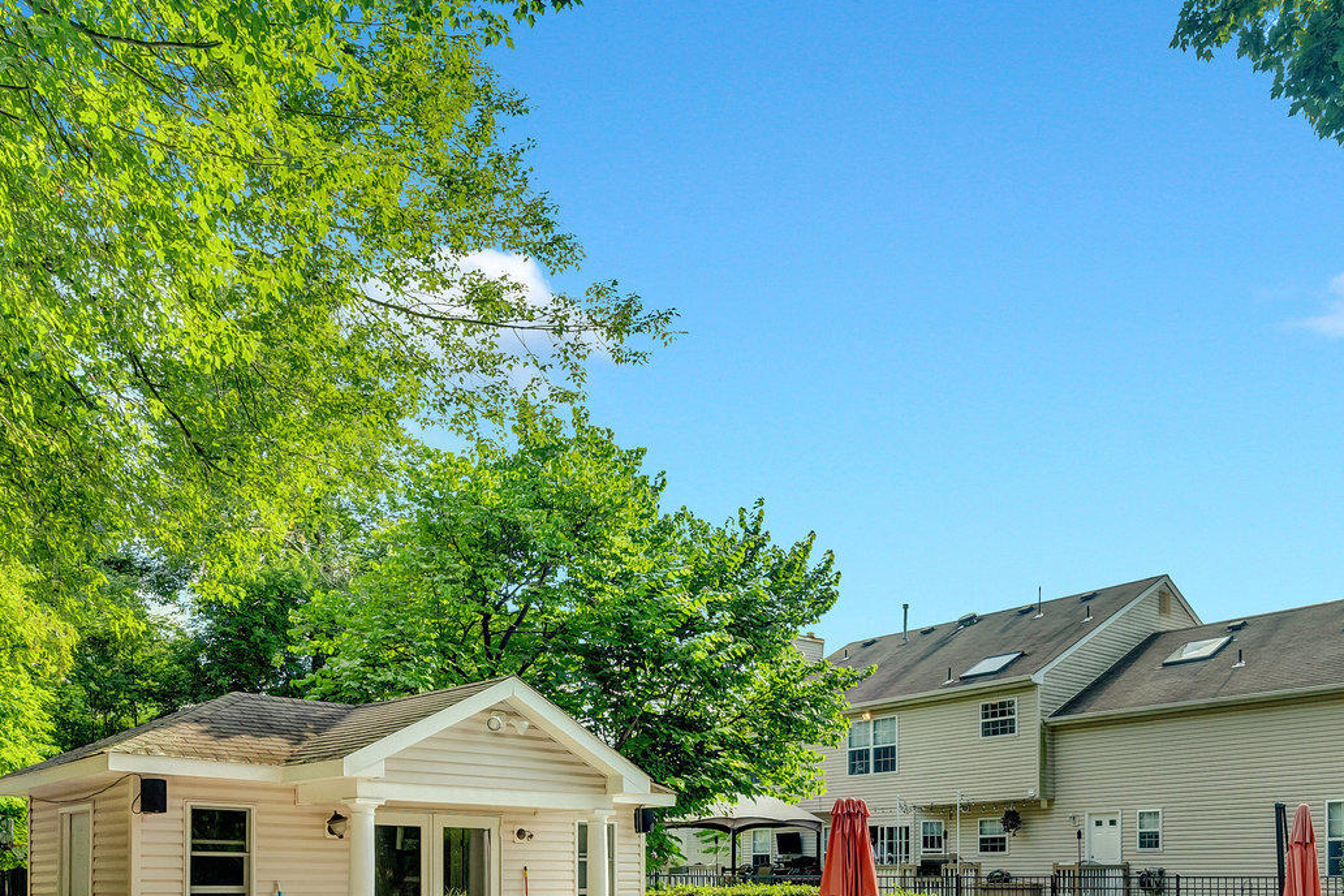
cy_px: 863
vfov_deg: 38.4
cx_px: 729
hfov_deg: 60.2
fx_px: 1157
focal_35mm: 31
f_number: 8
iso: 800
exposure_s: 1/800
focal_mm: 16
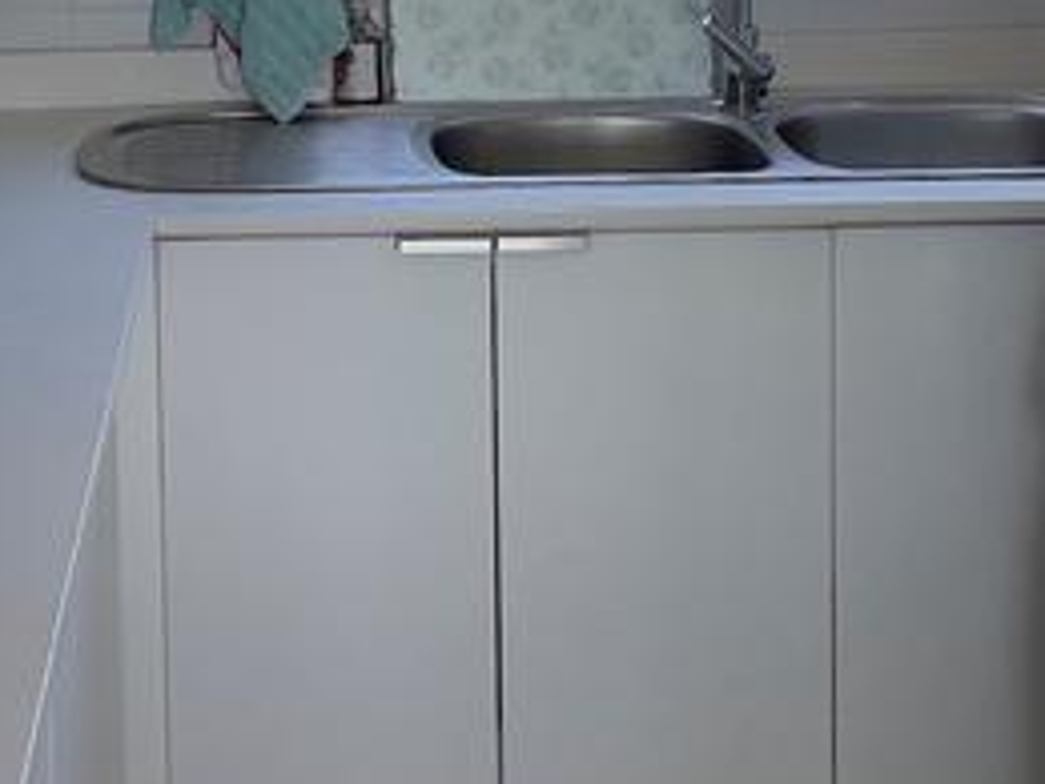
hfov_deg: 24.1
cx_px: 241
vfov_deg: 17.8
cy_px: -88
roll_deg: +1.4
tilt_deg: -5.7
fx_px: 2415
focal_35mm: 80
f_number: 1.6
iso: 50
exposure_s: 1/485
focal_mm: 4.2
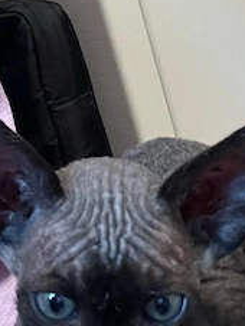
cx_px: 89
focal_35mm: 53
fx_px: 499
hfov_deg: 27.5
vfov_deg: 36.1
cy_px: 141
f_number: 2.2
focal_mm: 2.71
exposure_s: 1/25
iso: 320
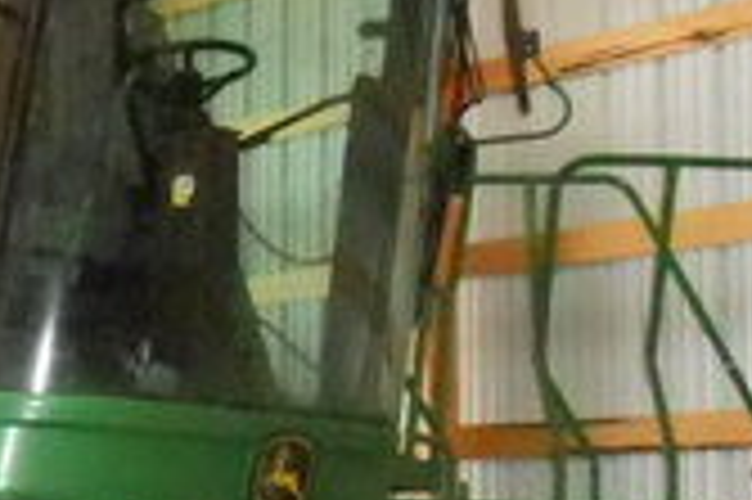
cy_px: 365
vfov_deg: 15.4
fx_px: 1836
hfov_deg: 20.5
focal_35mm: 88
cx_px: -306
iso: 1600
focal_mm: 4.6
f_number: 3.5
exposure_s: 1/25
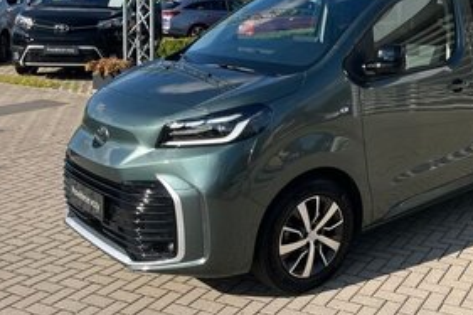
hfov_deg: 39.8
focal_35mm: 47
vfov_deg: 27.7
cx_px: 396
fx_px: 617
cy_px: 42
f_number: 1.6
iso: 50
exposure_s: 1/3745
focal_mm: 5.1
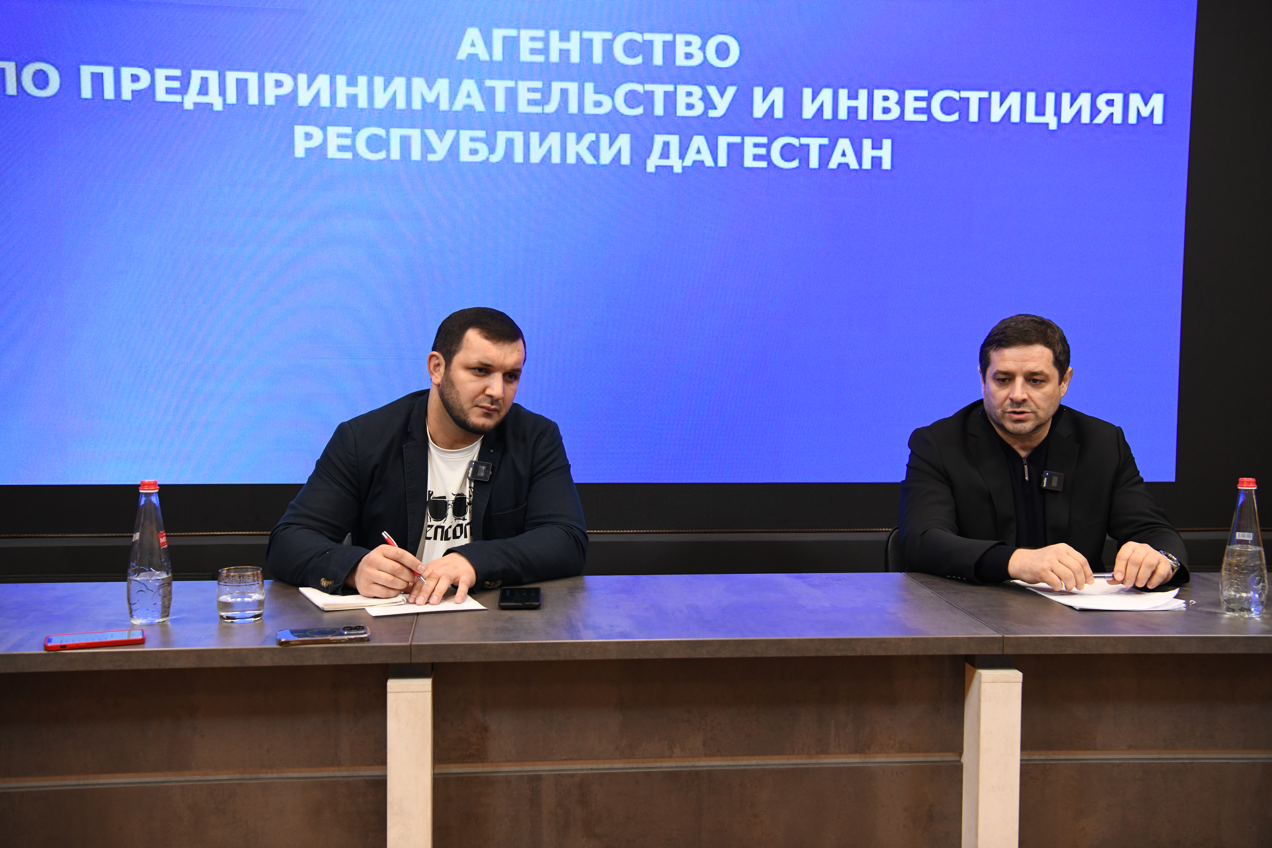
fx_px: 1413
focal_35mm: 40
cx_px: 636
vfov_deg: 33.4
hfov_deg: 48.5
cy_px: 424
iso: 2000
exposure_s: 1/125
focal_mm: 40
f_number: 4
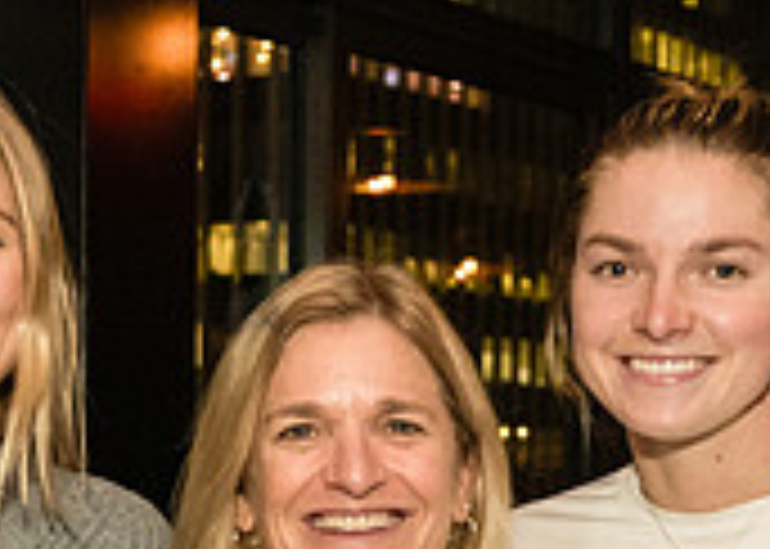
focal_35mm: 116
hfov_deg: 17.3
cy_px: 667
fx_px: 2536
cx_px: 363
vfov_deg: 12.1
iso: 6400
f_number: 3.2
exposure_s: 1/200
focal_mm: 31
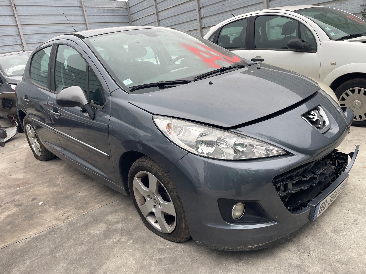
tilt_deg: -16.4
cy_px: 137
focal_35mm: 26
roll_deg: +8.8
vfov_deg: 53.1
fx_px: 275
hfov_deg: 67.3
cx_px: 183
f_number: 1.6
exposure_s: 1/242
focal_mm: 4.2
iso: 32
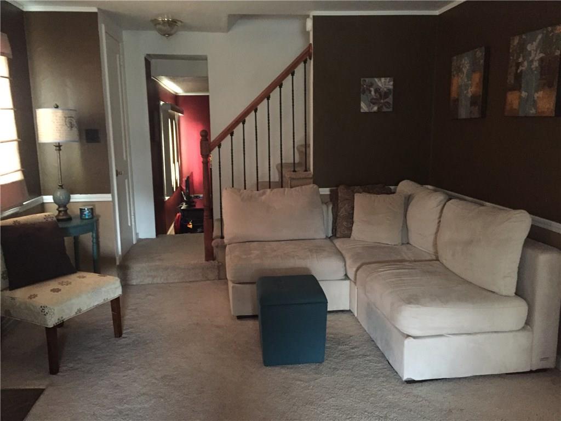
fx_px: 470
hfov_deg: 61.7
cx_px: 280
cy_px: 210
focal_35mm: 29
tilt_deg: -11.6
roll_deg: +0.7
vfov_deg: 48.2
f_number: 2.2
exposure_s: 1/15
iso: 400
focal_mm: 4.15
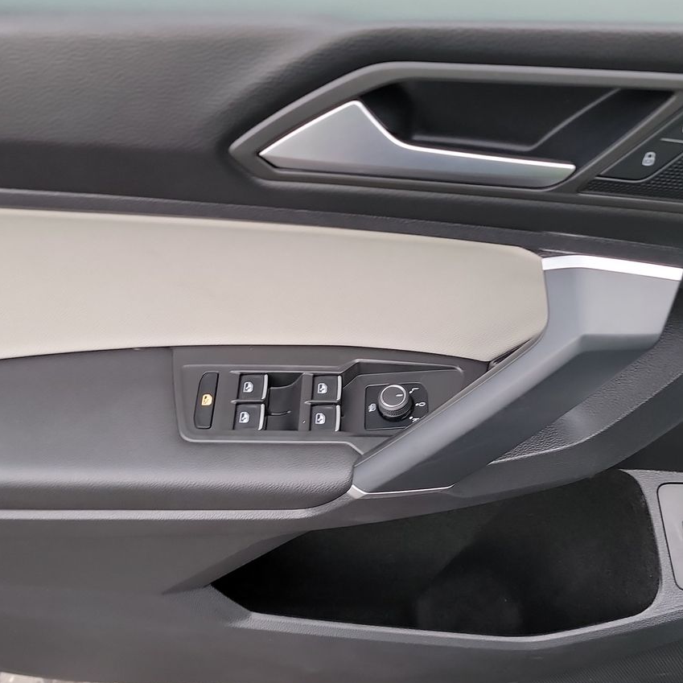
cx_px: 331
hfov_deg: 41.9
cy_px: 327
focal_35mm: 40
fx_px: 893
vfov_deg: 41.9
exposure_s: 1/59
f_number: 1.8
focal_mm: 6.7
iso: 223
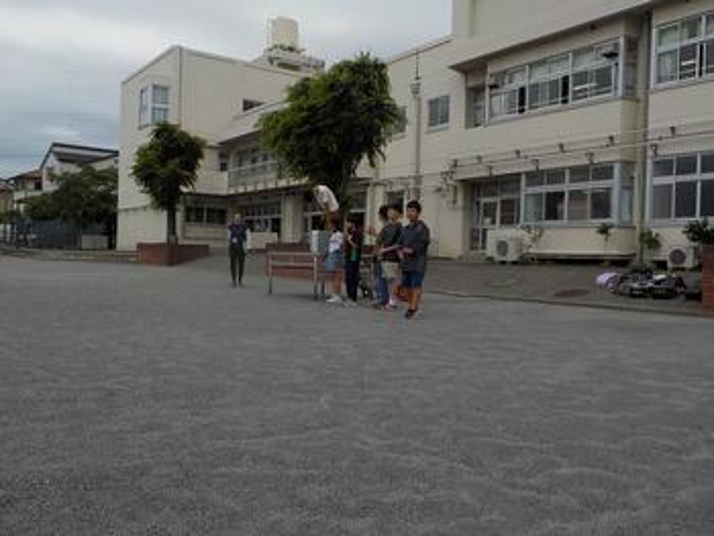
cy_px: 268
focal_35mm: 30
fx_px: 619
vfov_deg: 46.8
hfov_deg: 59.9
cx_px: 357
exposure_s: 1/1250
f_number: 3.3
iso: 125
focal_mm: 4.1
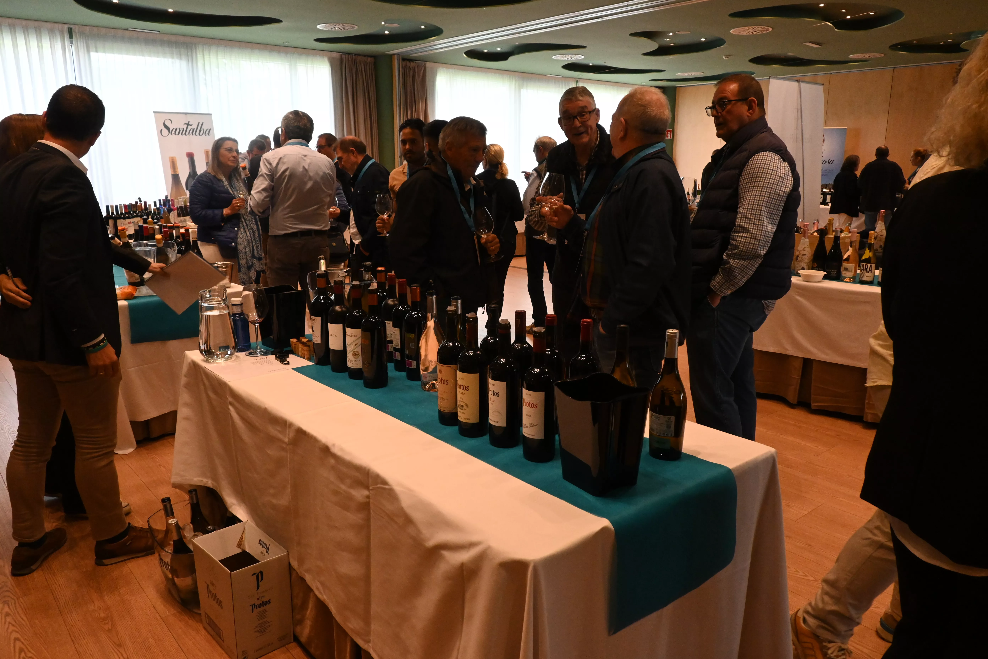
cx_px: 494
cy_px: 330
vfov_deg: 47.9
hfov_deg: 67.4
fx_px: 741
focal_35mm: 27
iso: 3200
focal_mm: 18
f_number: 8
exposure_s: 1/250
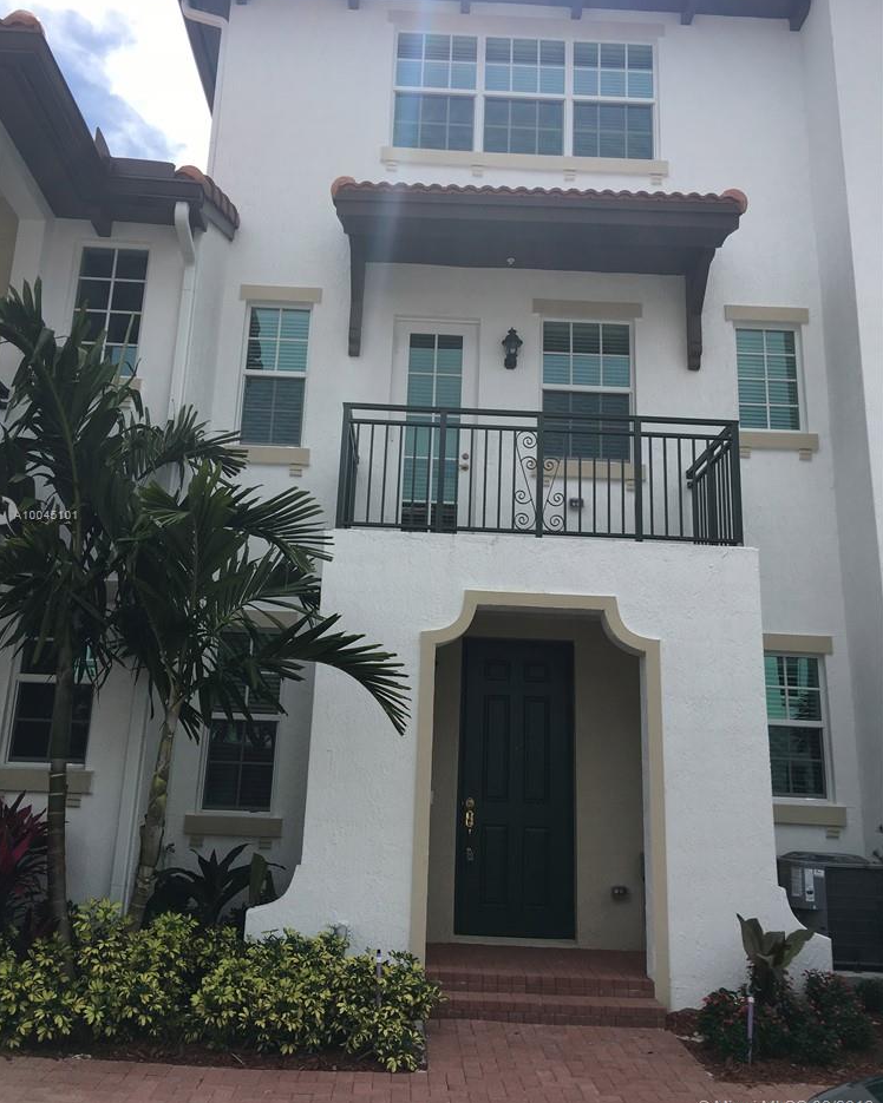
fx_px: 1013
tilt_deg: +17.3
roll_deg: -2.4
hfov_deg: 47.1
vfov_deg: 57.1
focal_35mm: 31
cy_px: 516
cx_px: 431
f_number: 2.2
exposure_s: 1/1832
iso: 25
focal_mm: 4.15
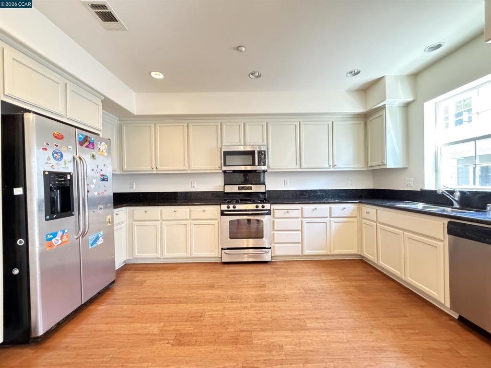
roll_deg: +0.3
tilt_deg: -0.9
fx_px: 199
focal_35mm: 14
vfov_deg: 85.7
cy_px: 184
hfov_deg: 102.1
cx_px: 246
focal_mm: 2.22
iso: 1000
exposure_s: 1/40
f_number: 2.2
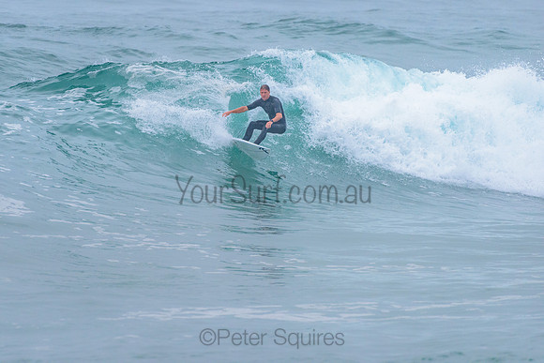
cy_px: 141
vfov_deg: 2.2
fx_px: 9249
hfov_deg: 3.4
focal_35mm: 612
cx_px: 211
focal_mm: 500
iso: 2000
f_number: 5.6
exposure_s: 1/2000
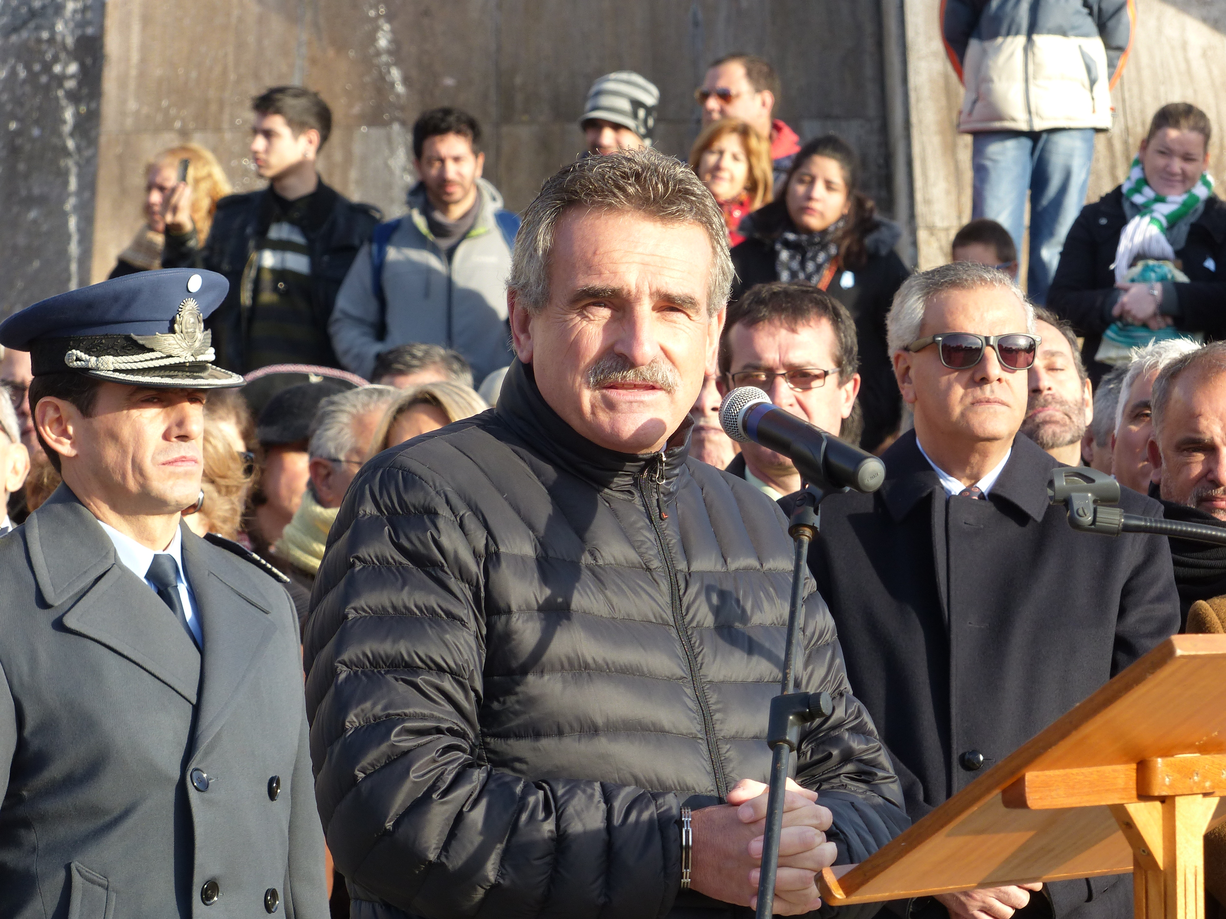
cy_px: 460
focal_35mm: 245
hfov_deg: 8.1
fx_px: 8677
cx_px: 613
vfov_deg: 6.1
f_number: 4
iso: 100
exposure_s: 1/250
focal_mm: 44
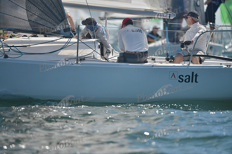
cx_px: 116
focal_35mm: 400
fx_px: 2578
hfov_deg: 5.2
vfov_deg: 3.4
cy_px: 77
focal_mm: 400
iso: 200
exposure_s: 1/2500
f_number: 4
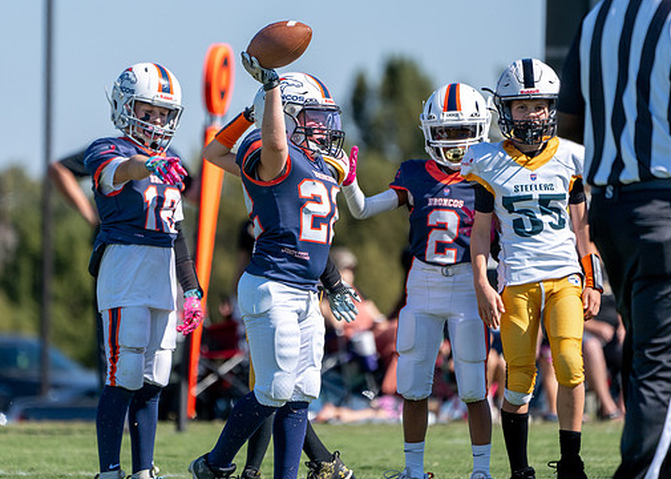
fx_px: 9770
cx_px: 297
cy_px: 232
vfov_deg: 2.8
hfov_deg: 3.9
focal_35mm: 513
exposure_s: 1/1600
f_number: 5.6
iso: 250
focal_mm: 400
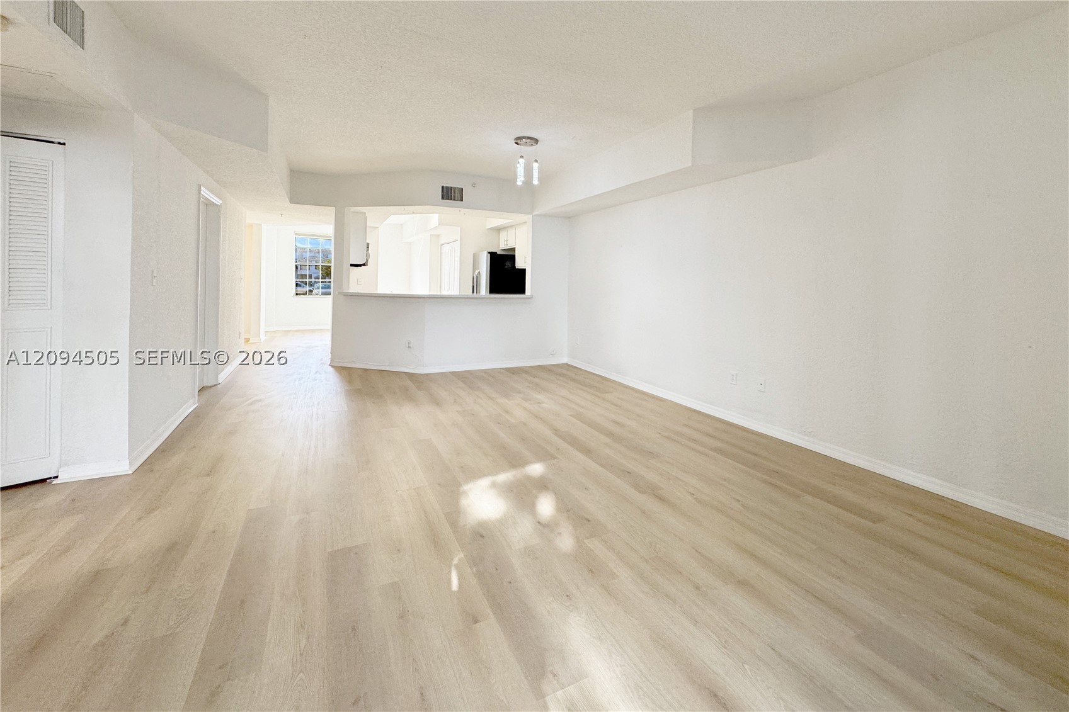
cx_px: 534
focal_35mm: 15
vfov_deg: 77.3
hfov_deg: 100.4
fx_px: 445
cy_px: 356
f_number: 5.6
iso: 800
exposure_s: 1/125
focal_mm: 10
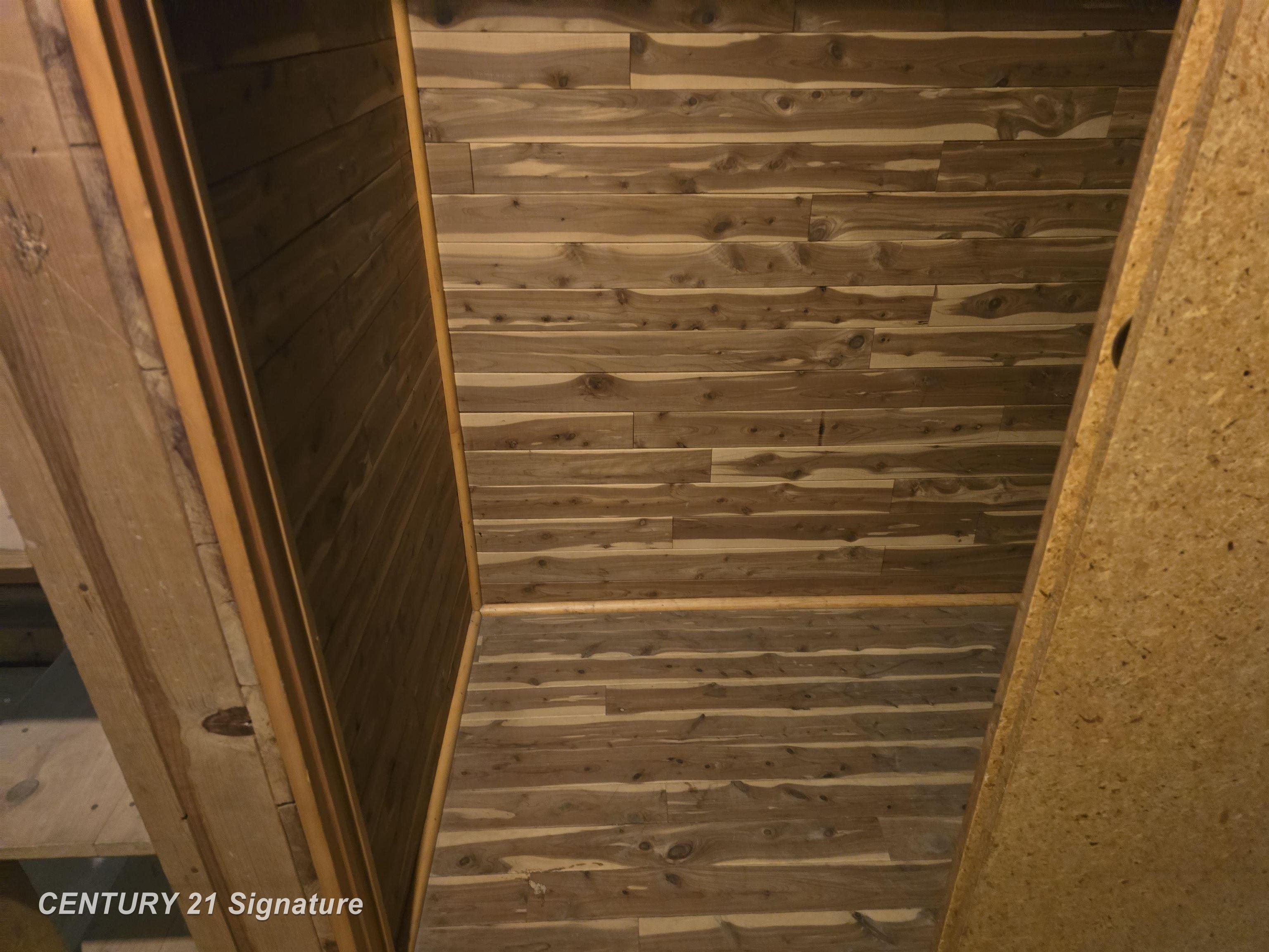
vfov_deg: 58.9
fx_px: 843
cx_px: 634
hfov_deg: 73.9
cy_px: 476
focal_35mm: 23
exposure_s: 1/30
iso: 1600
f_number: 1.7
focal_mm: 6.3
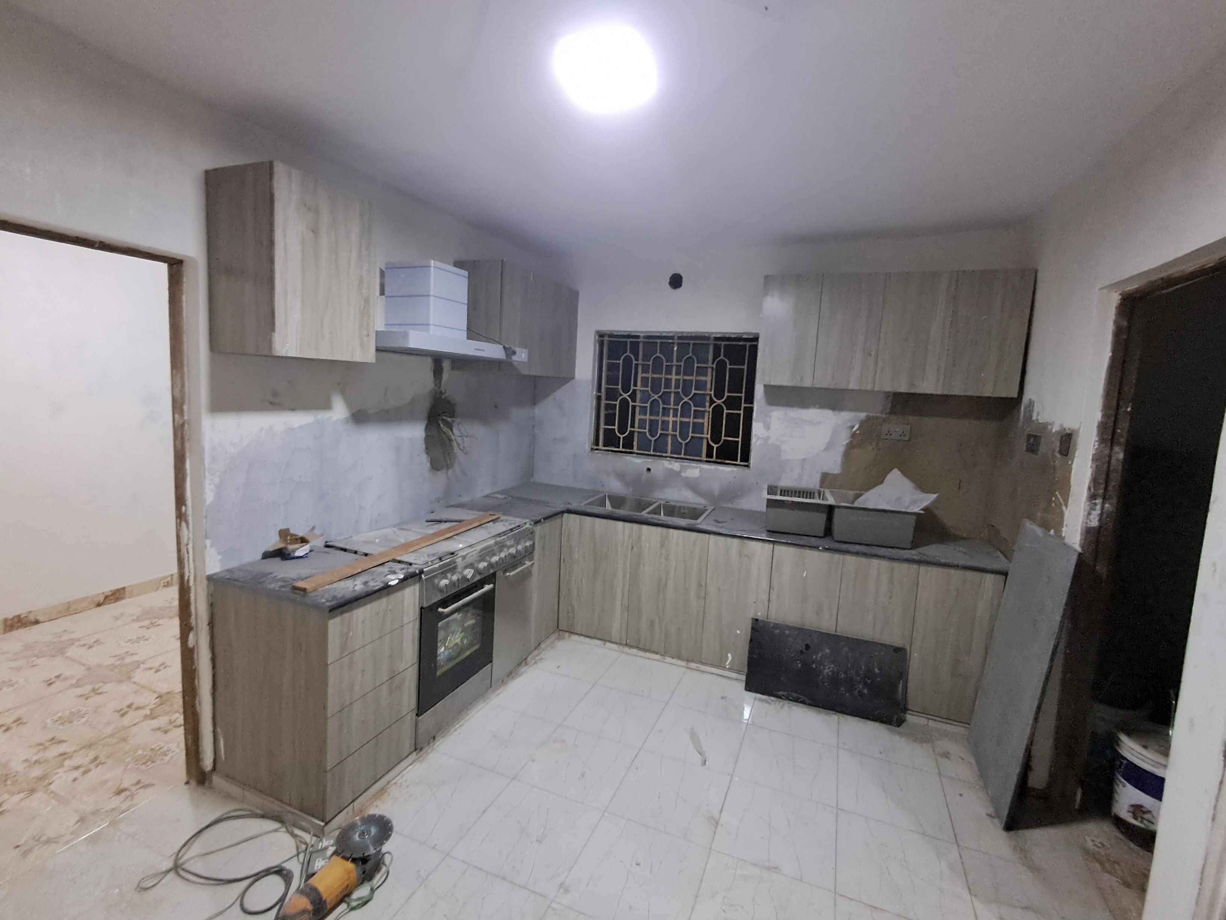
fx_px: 567
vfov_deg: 78.1
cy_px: 460
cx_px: 613
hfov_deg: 94.5
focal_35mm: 16
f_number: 2.2
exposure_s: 1/25
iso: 400
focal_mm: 1.64
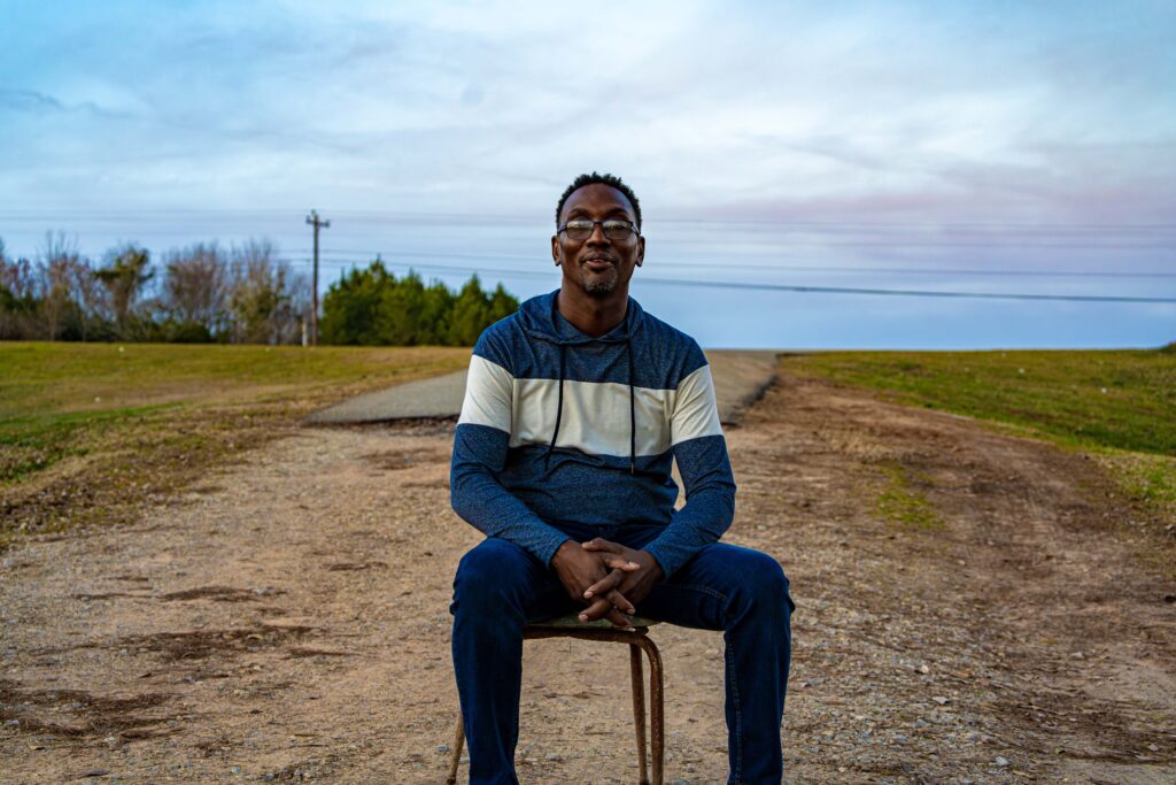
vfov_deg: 27.0
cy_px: 392
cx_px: 588
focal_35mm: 50
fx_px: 1633
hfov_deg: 39.6
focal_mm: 50
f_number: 4.5
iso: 1600
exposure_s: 1/200
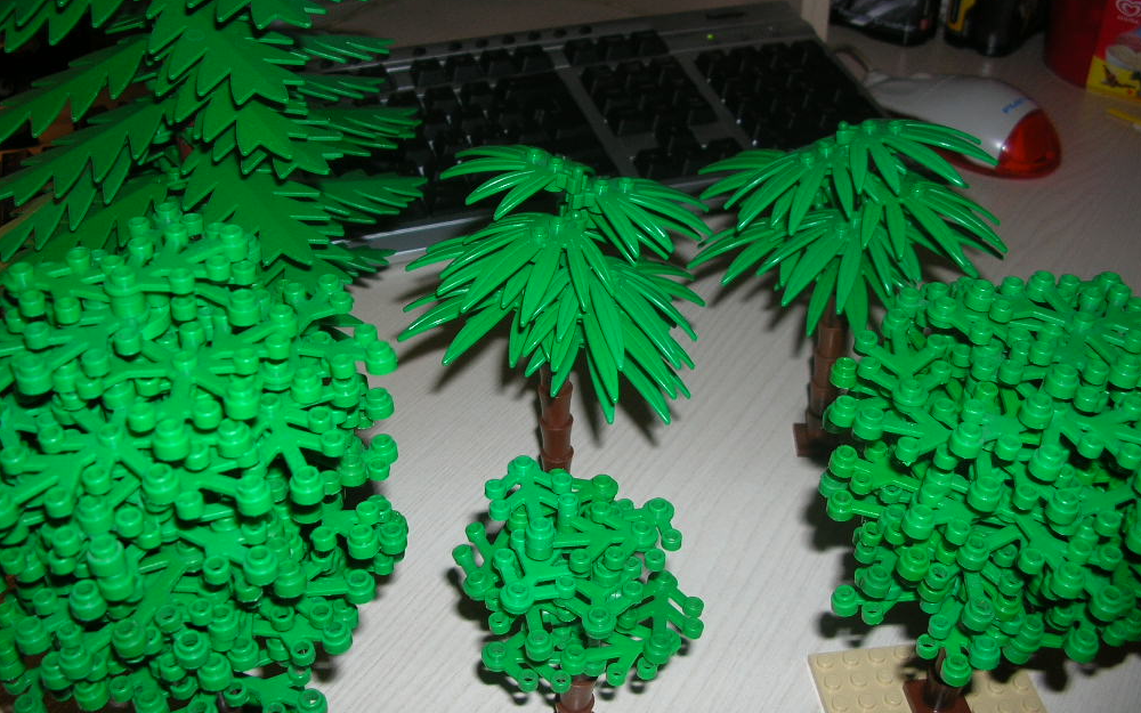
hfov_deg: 51.5
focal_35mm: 38
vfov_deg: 33.6
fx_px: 1182
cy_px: 375
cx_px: 563
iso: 50
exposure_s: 1/60.1
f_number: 2.8
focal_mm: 5.8
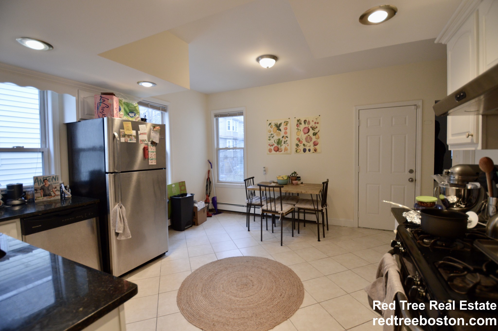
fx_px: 207
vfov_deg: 77.2
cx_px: 249
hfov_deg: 100.4
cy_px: 166
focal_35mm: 15
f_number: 3.5
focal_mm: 10
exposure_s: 1/60
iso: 560
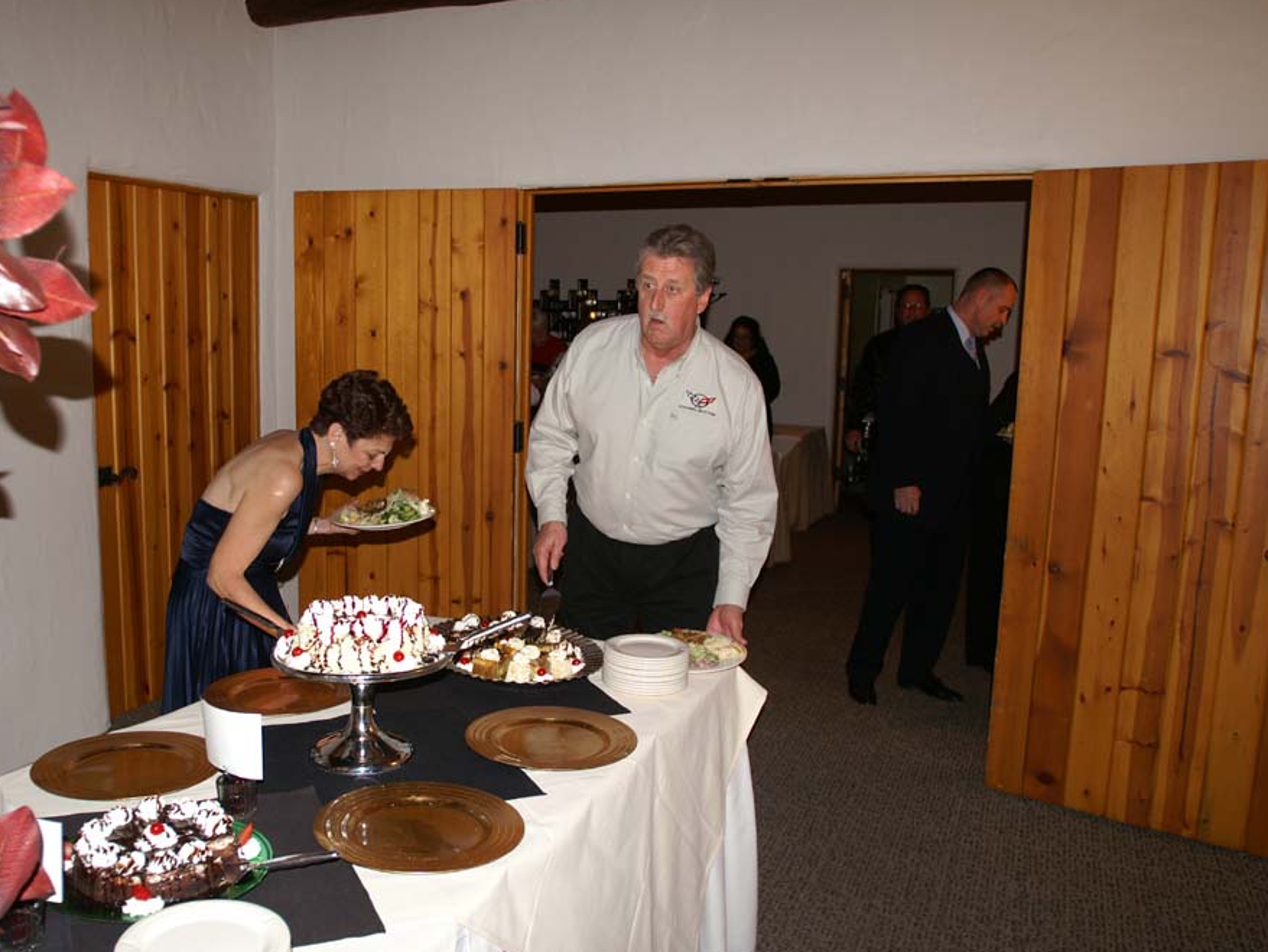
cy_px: 482
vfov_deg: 48.9
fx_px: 1046
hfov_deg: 62.1
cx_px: 544
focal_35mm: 29
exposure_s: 1/60
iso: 200
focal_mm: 17
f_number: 2.8
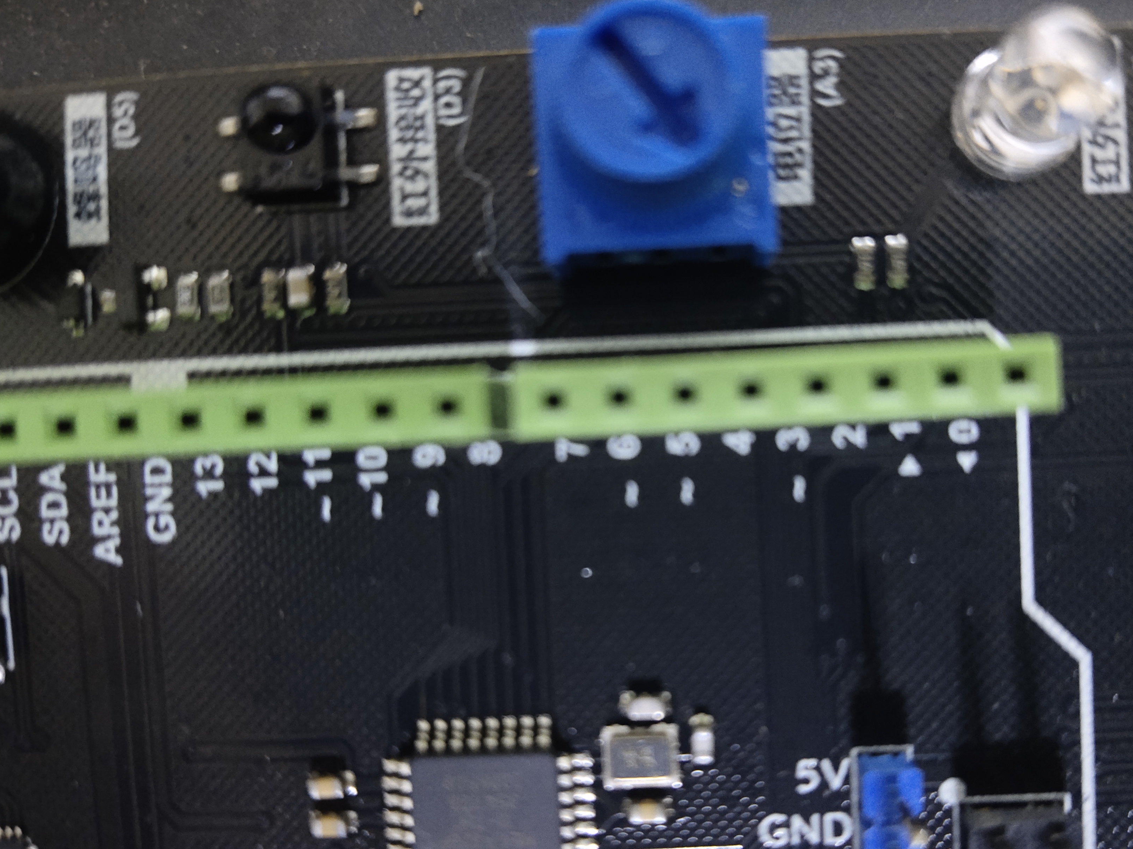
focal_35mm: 31
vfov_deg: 45.3
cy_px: 479
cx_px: 653
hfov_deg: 58.1
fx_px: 1015
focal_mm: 4.71
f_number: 1.8
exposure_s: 1/17
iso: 696
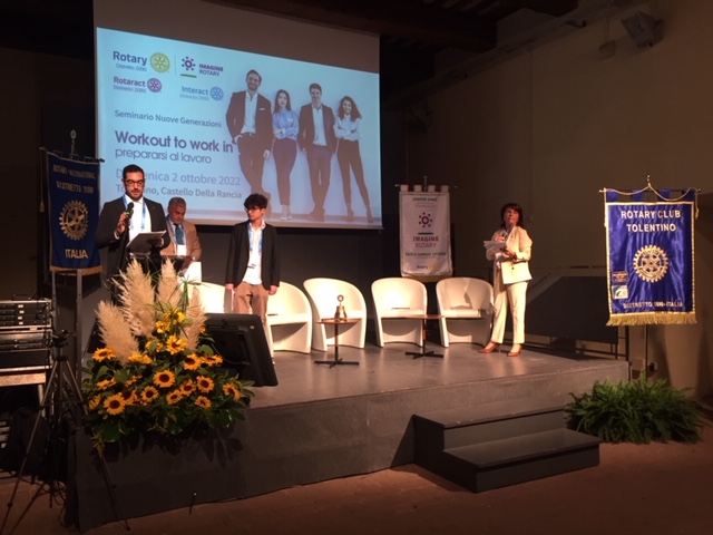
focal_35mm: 29
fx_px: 597
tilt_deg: -0.4
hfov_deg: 61.7
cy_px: 268
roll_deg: +0.5
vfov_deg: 48.2
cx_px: 356
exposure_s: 1/33
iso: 125
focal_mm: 4.15
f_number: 2.2
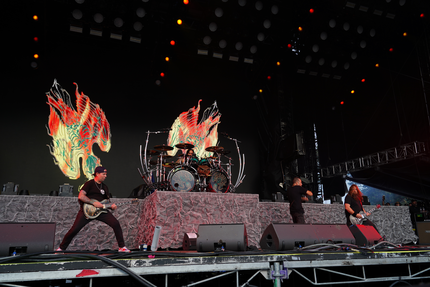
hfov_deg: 61.9
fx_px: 358
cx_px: 215
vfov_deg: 43.6
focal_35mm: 30
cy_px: 144
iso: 100
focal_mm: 30
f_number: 5.6
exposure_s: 1/60
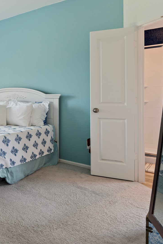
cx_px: -74
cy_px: 95
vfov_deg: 61.3
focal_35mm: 30
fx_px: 204
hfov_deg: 29.3
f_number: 6.3
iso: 125
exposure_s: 1/6
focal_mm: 15
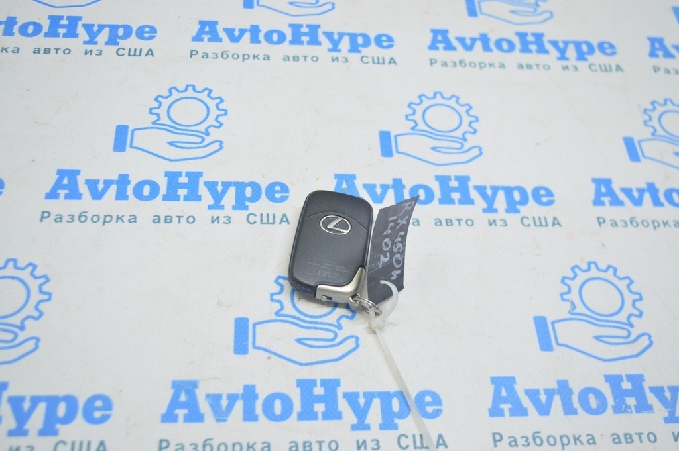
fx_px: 820
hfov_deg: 45.0
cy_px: 226
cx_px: 340
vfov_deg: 30.8
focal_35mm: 44
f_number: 4.2
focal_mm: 29
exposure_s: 1/40
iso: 400
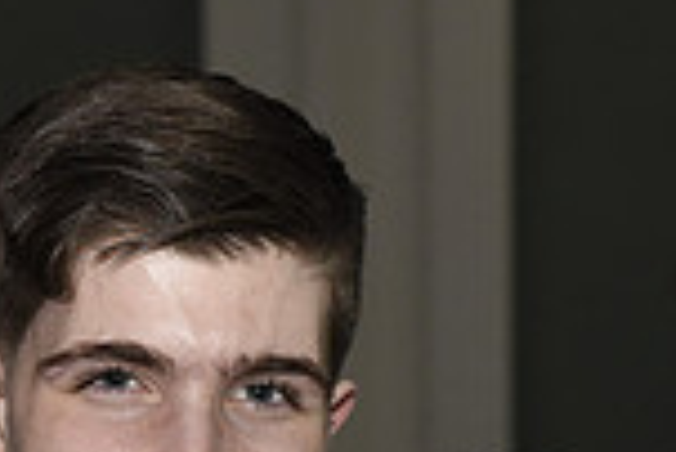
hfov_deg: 10.7
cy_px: 839
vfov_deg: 7.0
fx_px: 3609
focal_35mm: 192
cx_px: 300
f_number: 5
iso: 2500
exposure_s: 1/200
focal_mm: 50
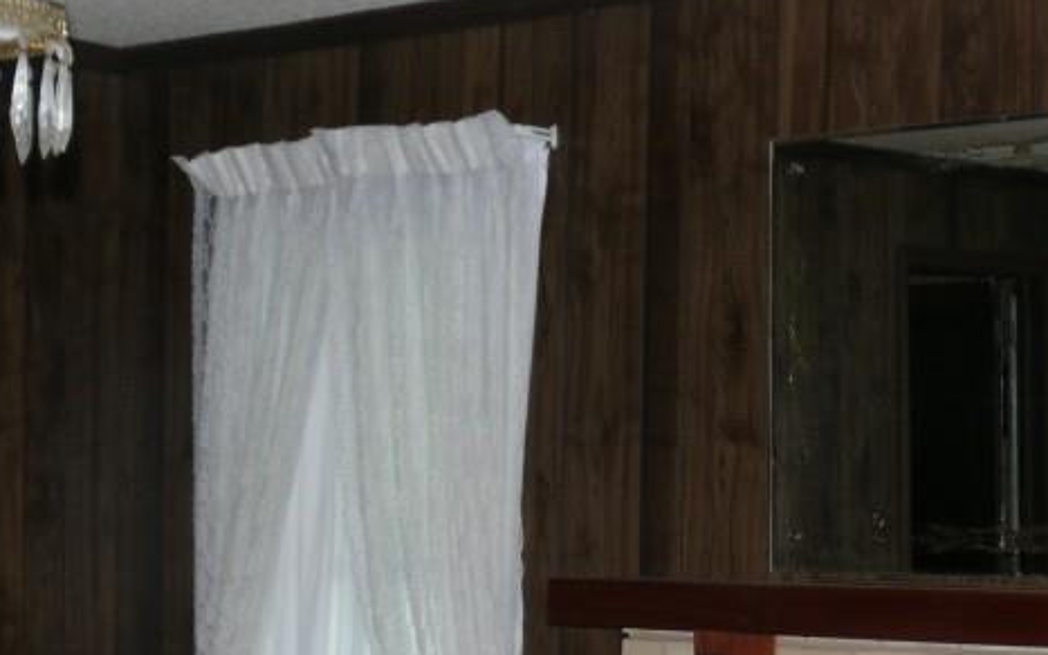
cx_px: 927
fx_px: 2457
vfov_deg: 14.9
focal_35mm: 86
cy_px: 698
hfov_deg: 23.5
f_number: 2.8
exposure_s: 1/30
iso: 125
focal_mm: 7.7
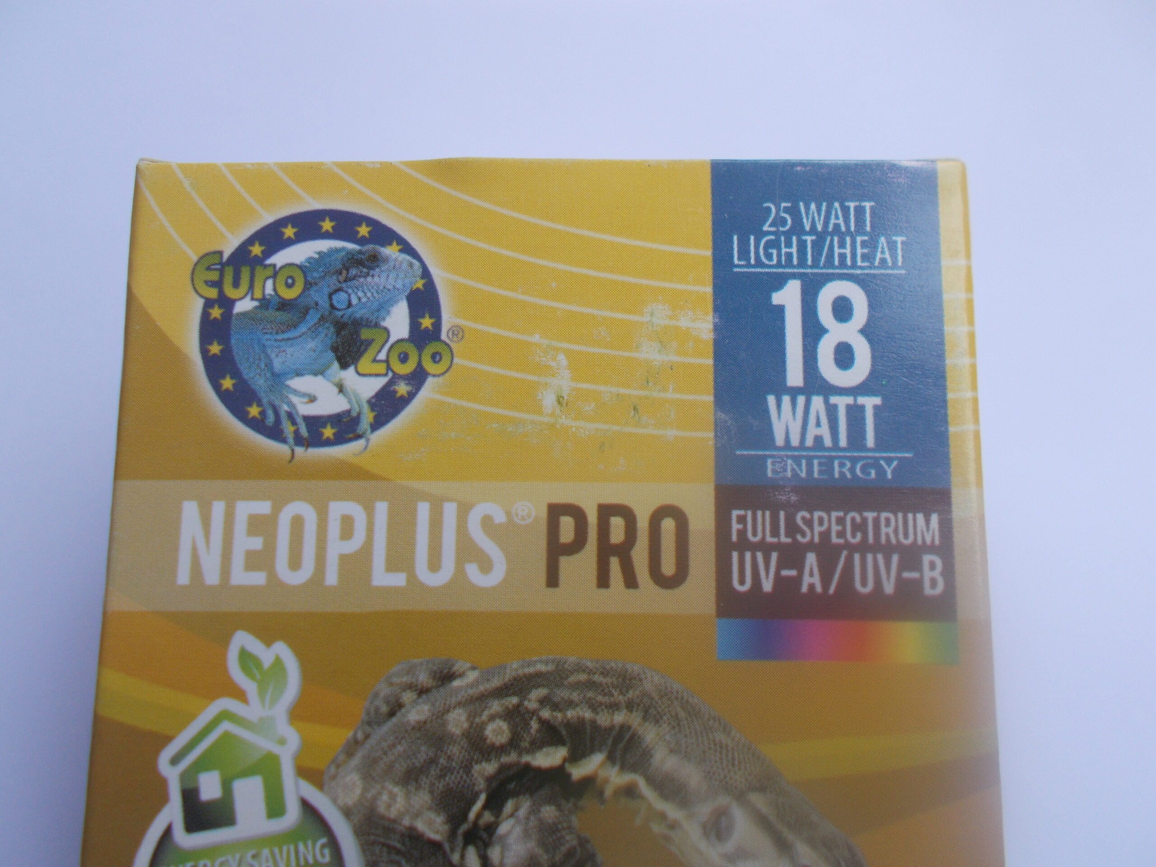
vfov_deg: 53.1
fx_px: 868
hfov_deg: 67.3
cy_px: 434
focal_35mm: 26
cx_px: 578
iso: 80
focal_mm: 4.6
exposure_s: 1/250
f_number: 3.2
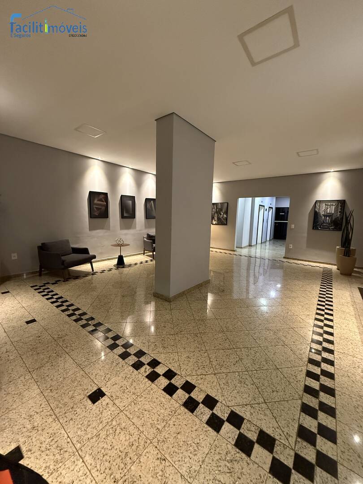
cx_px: 182
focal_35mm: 14
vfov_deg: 102.1
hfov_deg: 85.7
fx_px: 196
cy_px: 242
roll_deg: -1.9
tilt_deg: -6.9
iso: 800
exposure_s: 1/60
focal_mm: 2.22
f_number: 2.2
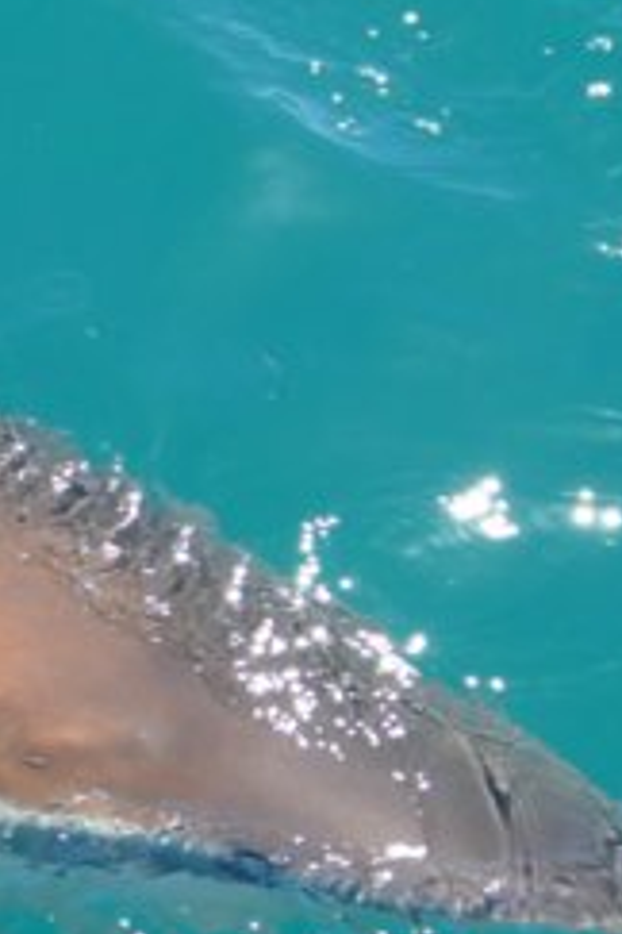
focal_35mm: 178
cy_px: 461
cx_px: -392
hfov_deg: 7.5
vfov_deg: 11.5
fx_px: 4613
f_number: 3.7
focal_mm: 26.28
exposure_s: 1/500
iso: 125
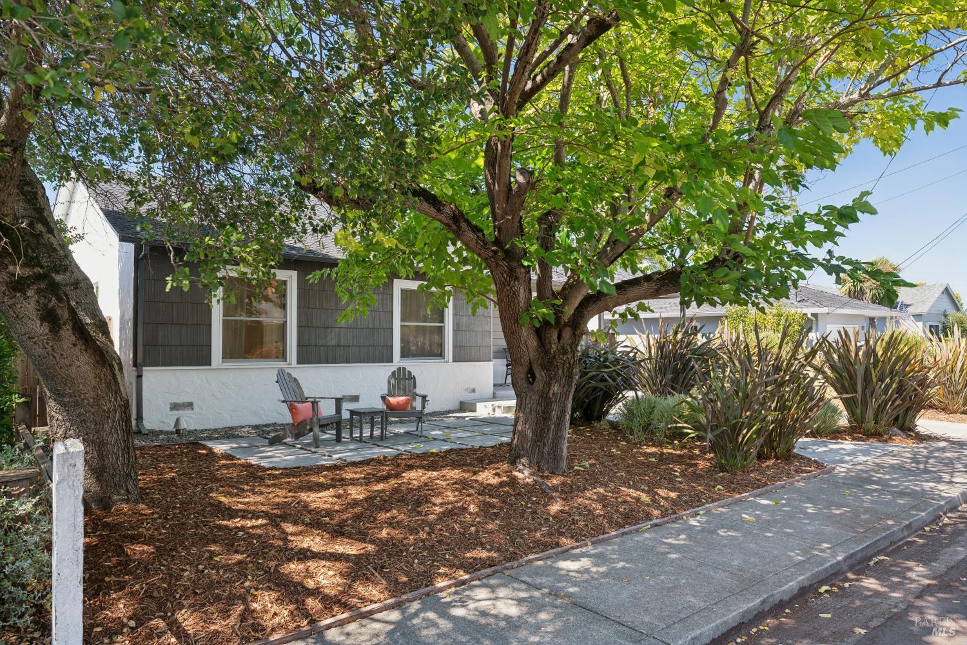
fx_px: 645
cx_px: 484
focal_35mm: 24
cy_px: 322
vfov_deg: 53.1
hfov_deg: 73.7
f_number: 8
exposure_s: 1/25
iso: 110
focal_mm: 24
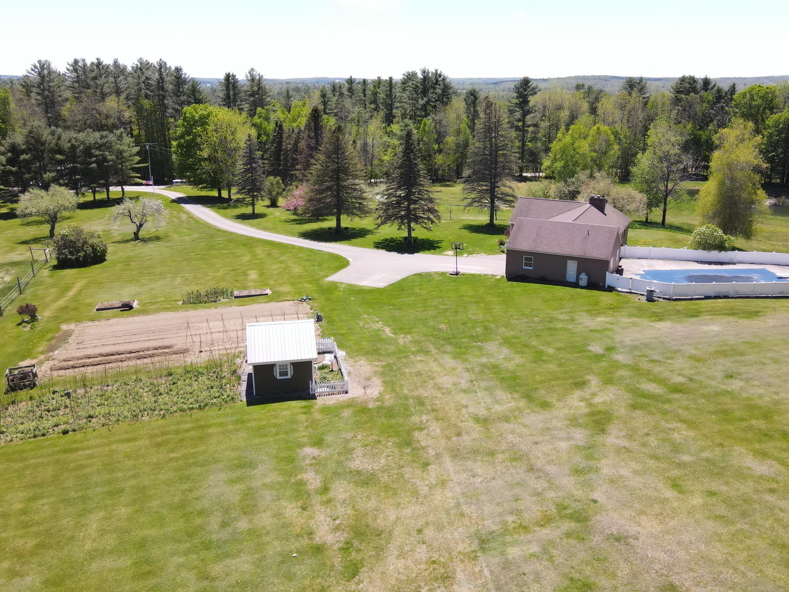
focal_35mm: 28
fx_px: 638
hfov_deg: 63.4
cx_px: 418
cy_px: 296
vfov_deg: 49.8
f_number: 2.8
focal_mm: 4.5
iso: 400
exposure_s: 1/80
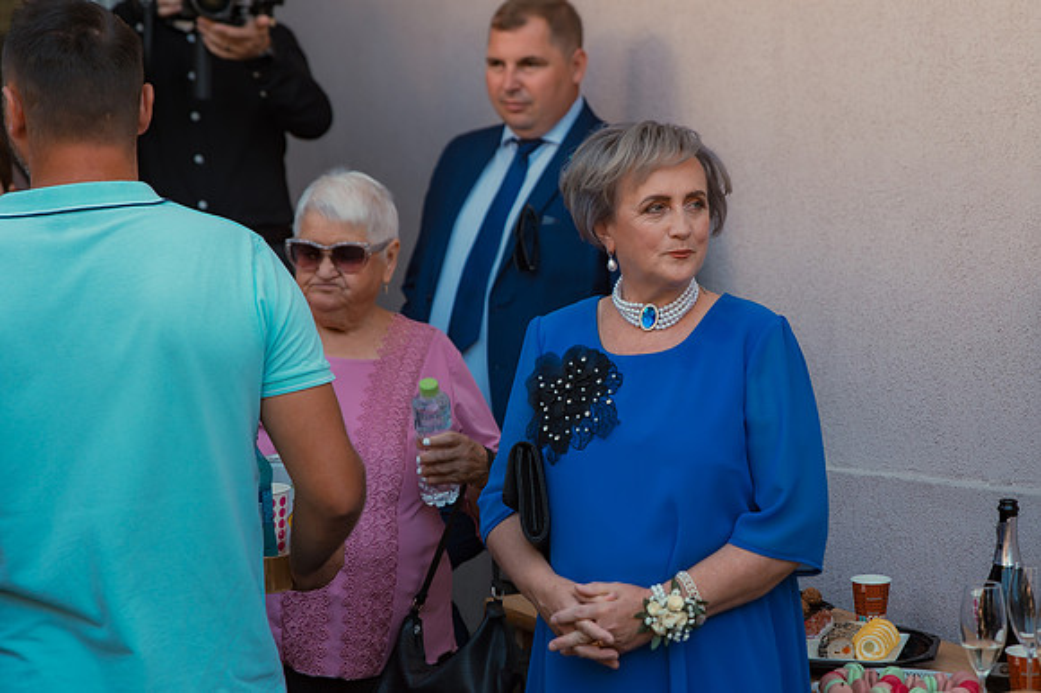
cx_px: 657
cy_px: 331
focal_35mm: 83
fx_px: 2408
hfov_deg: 24.3
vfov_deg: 16.4
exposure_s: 1/250
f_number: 3.5
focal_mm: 66
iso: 200
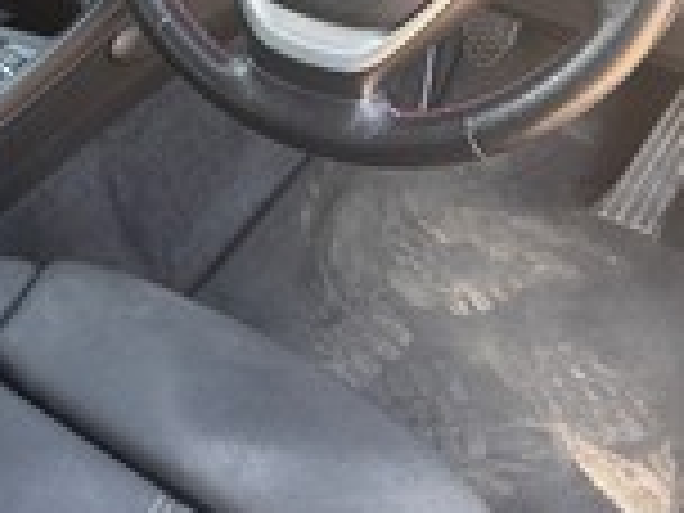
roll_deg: +0.2
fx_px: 1186
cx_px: 86
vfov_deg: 23.2
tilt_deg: -38.7
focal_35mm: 60
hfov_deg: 30.9
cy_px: -27
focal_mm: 5.96
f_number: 1.6
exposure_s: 1/121
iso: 80
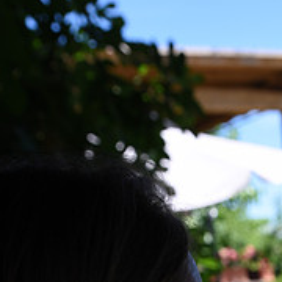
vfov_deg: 14.0
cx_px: 250
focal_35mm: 115
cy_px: 446
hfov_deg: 15.0
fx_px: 1060
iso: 72
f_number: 7.1
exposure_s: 1/125
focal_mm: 42
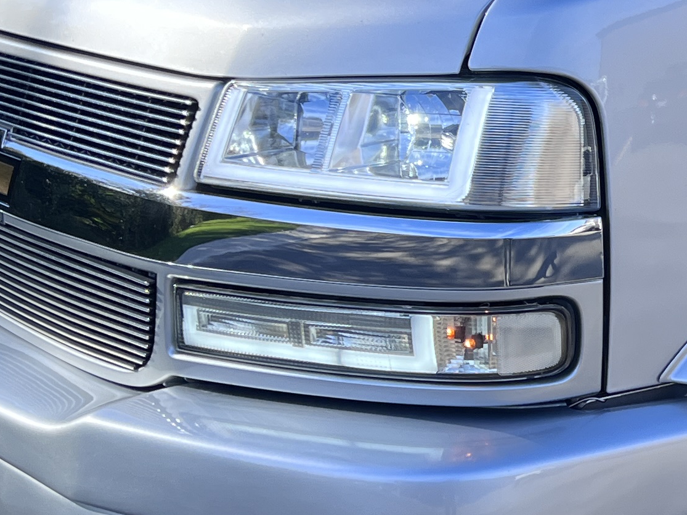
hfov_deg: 19.4
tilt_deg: -8.0
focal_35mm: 94
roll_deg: -0.2
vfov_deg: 15.7
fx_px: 1865
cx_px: 879
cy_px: 172
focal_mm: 5.7
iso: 50
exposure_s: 1/1511
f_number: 1.5
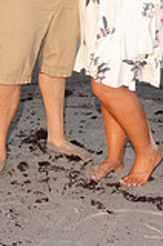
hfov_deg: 11.2
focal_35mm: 122
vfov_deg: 16.5
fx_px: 832
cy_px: 9
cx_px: 78
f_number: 7.1
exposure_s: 1/250
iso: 100
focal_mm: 29
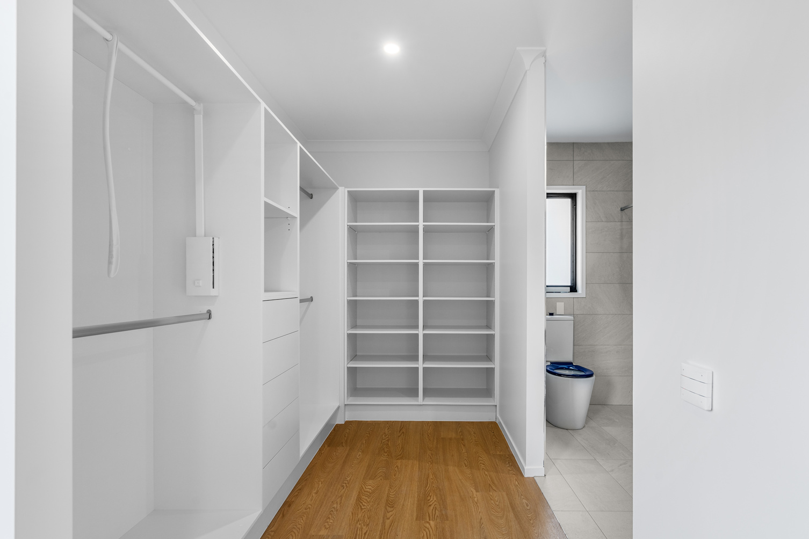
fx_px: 382
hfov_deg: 93.2
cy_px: 279
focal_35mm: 17
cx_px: 425
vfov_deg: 70.4
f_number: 8
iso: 200
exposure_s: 1/5
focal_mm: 16
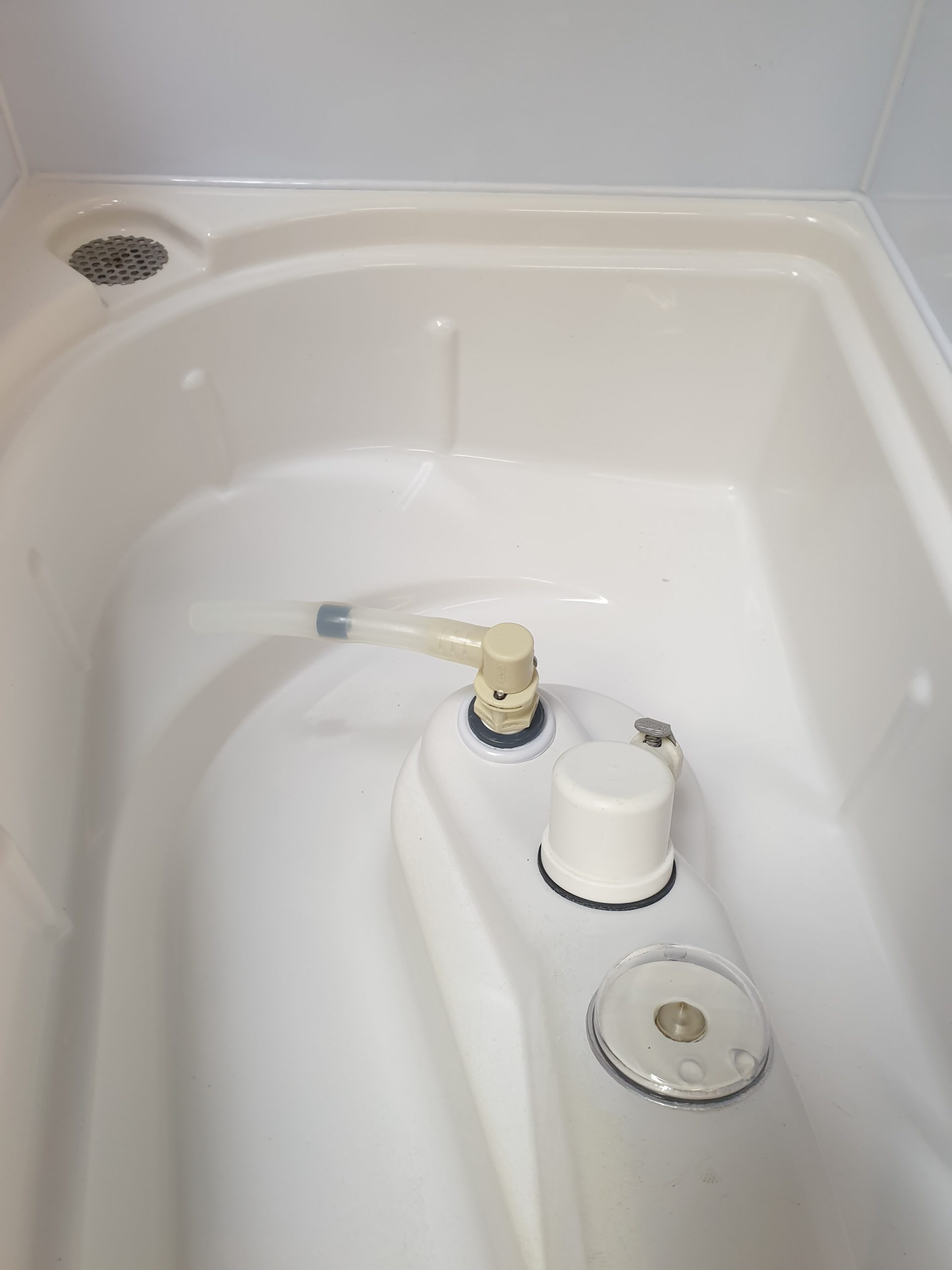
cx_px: 476
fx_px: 953
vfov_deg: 67.3
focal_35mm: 26
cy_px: 635
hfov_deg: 53.1
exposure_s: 1/50
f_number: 2.4
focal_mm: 4.3
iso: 125
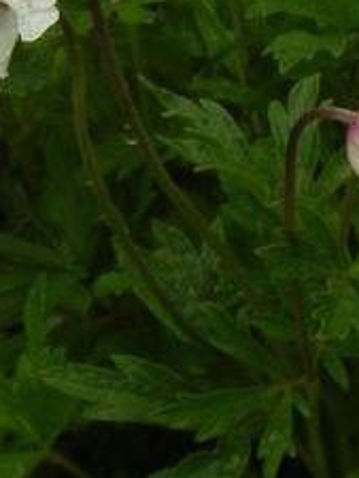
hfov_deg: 7.8
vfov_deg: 10.4
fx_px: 2556
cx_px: 616
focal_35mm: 185
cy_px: -178
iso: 160
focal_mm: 9.2
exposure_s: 1/500
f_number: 6.3
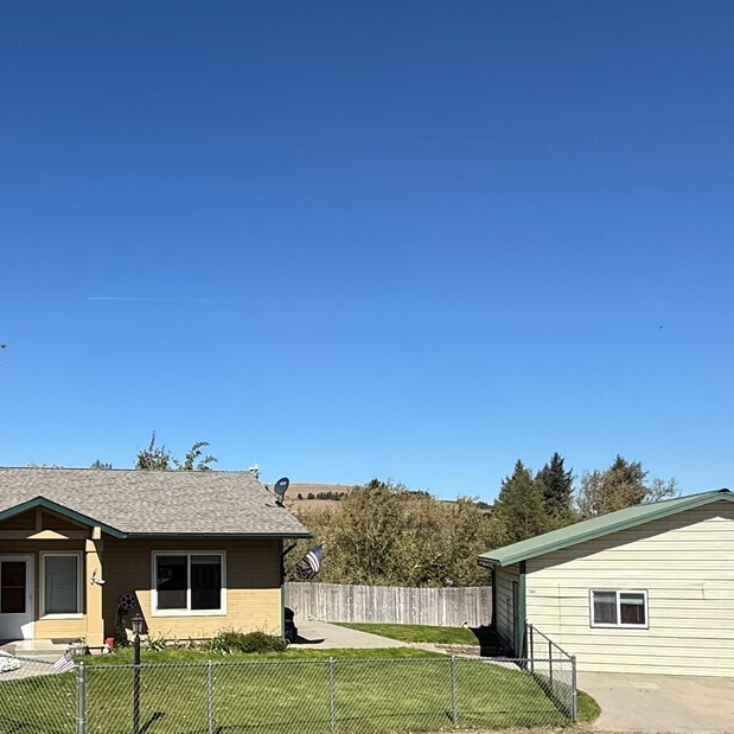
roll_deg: +0.1
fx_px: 768
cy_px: 513
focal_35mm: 32
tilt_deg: +2.7
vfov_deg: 49.8
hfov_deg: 48.9
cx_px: 173
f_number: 2.2
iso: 50
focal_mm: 2.22
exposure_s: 1/2165
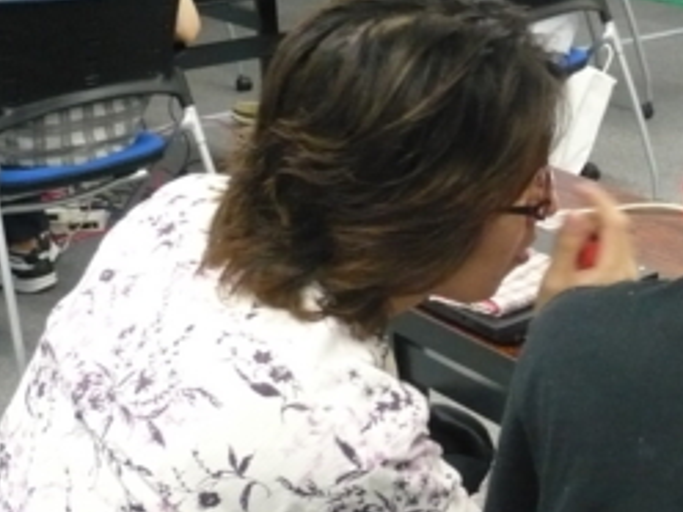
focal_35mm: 104
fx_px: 2052
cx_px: 730
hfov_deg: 18.3
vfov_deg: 14.2
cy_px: 256
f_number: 3.4
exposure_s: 1/50
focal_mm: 7
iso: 400
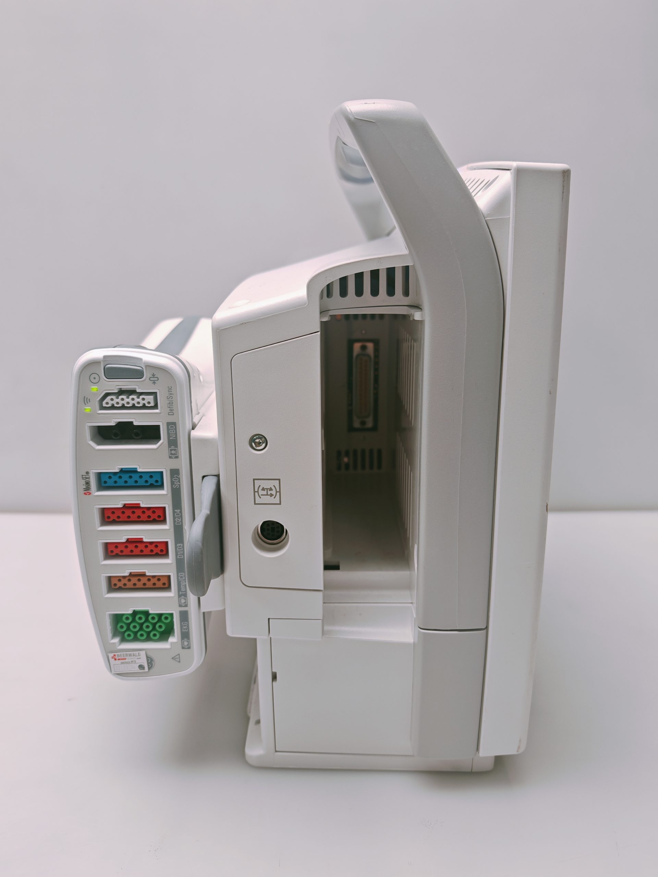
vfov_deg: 65.3
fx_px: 684
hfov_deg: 51.4
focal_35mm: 27
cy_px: 438
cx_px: 329
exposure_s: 1/100
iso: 80
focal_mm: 6.83
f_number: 2
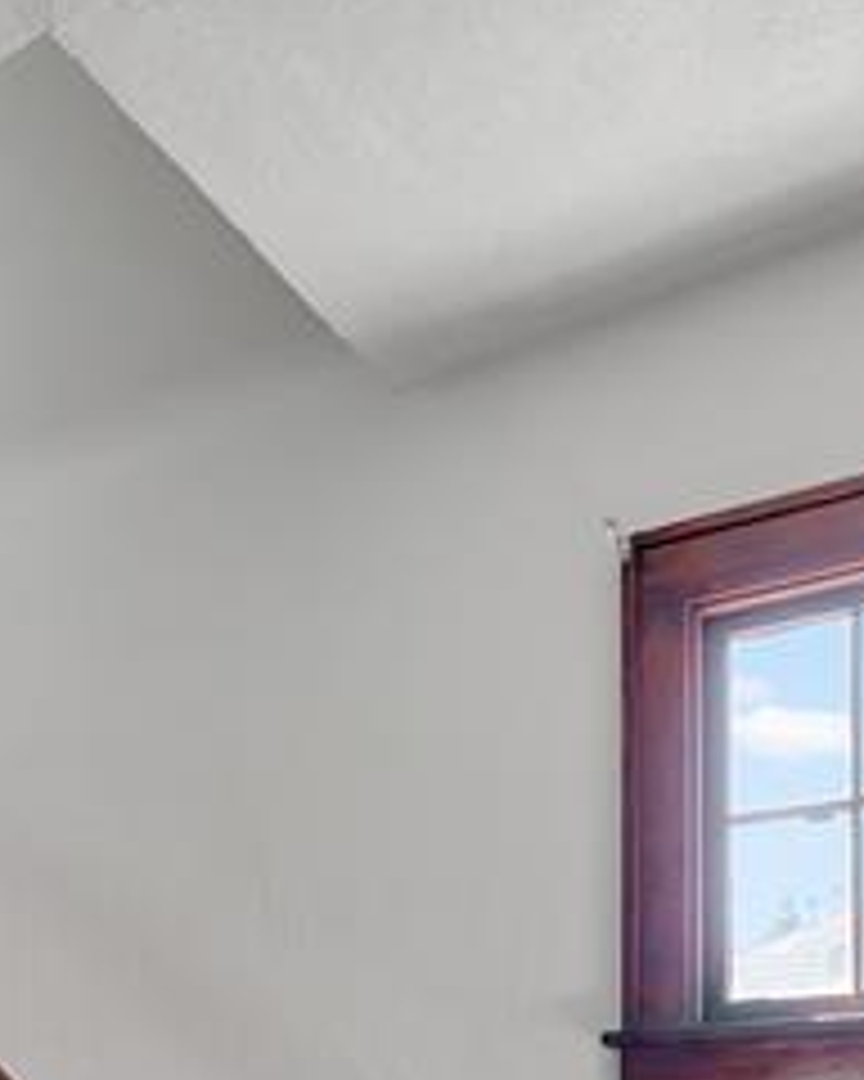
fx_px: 1342
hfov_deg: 35.3
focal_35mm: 42
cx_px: 281
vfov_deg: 36.7
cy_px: 1202
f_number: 9
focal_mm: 14
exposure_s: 1/10
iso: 360
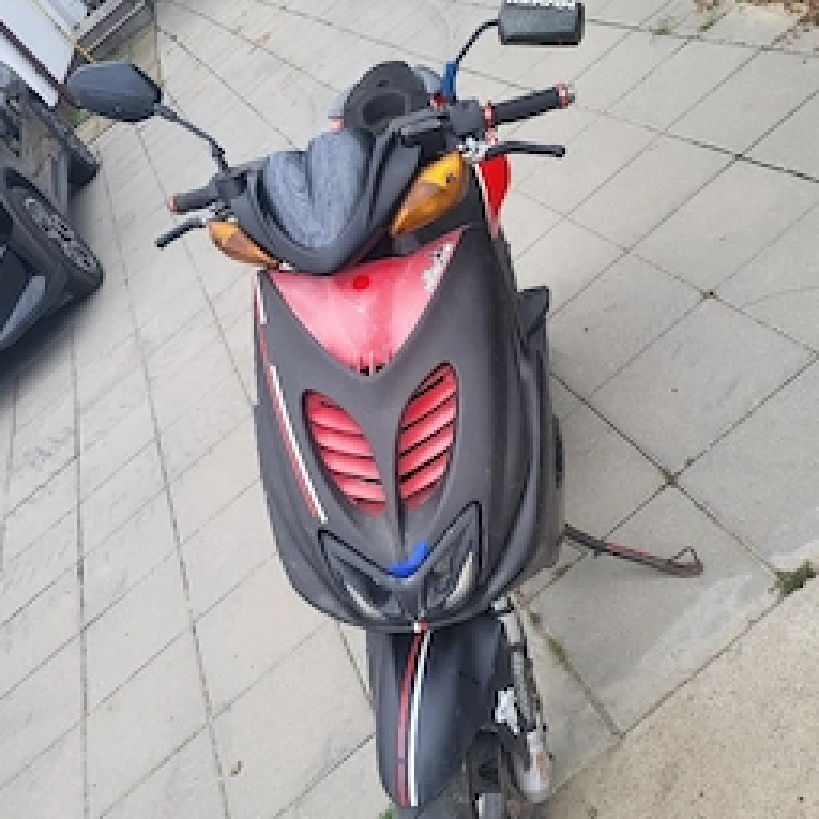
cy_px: 389
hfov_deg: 46.0
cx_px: 440
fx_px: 964
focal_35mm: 36
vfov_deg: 46.0
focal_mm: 5.4
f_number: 1.8
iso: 40
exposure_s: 1/370
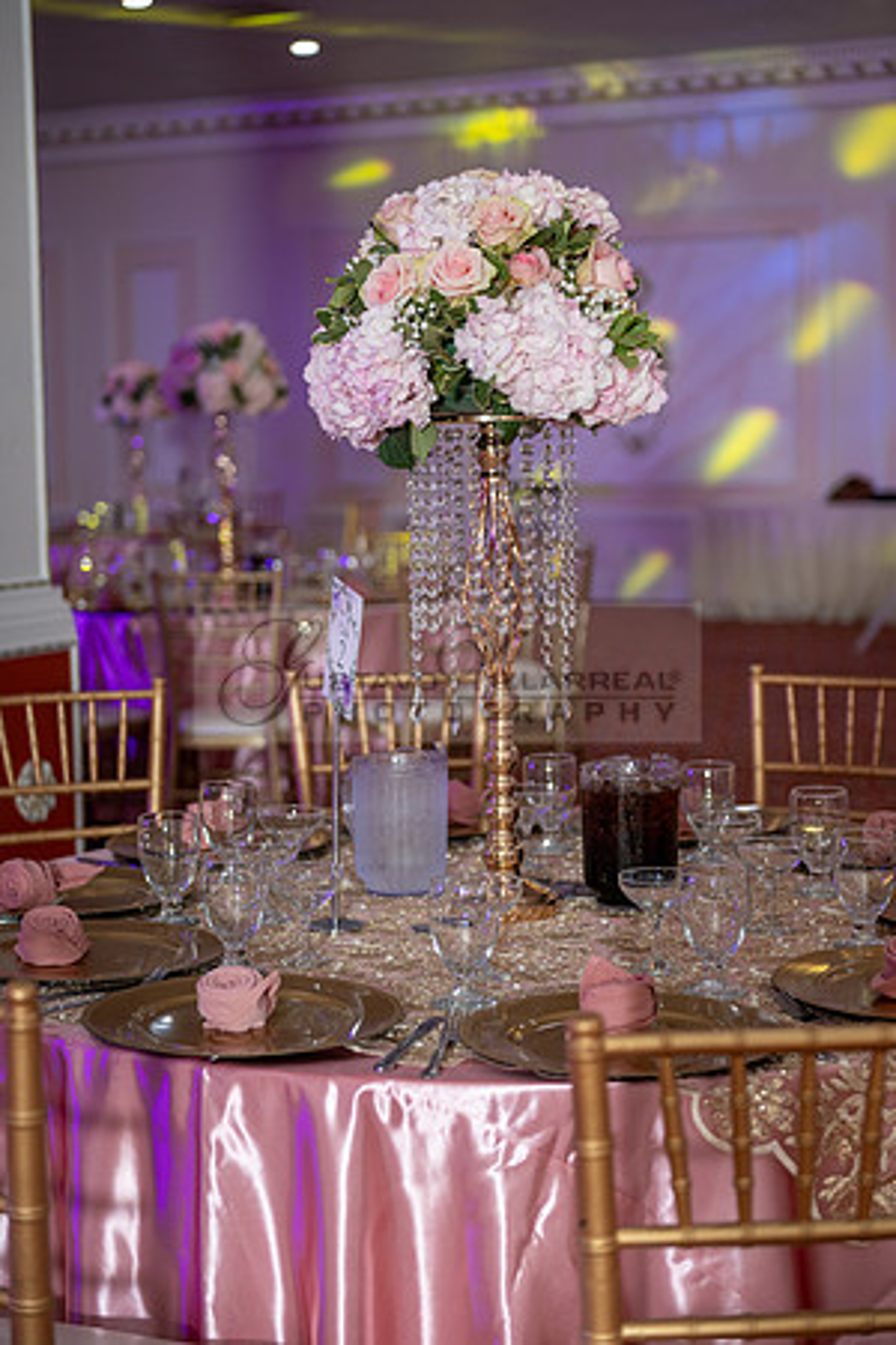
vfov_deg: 32.4
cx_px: 448
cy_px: 672
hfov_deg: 21.9
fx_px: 2314
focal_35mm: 62
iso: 400
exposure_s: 1/200
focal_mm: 62
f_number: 2.8
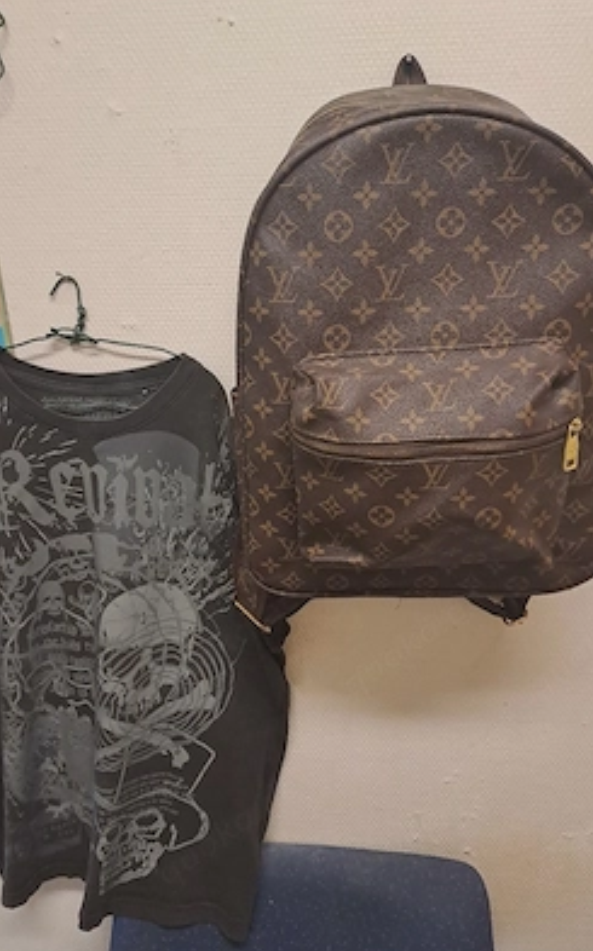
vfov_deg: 68.4
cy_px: 479
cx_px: 281
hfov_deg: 45.9
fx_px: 699
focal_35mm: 27
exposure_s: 1/50
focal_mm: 4.65
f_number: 1.8
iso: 320
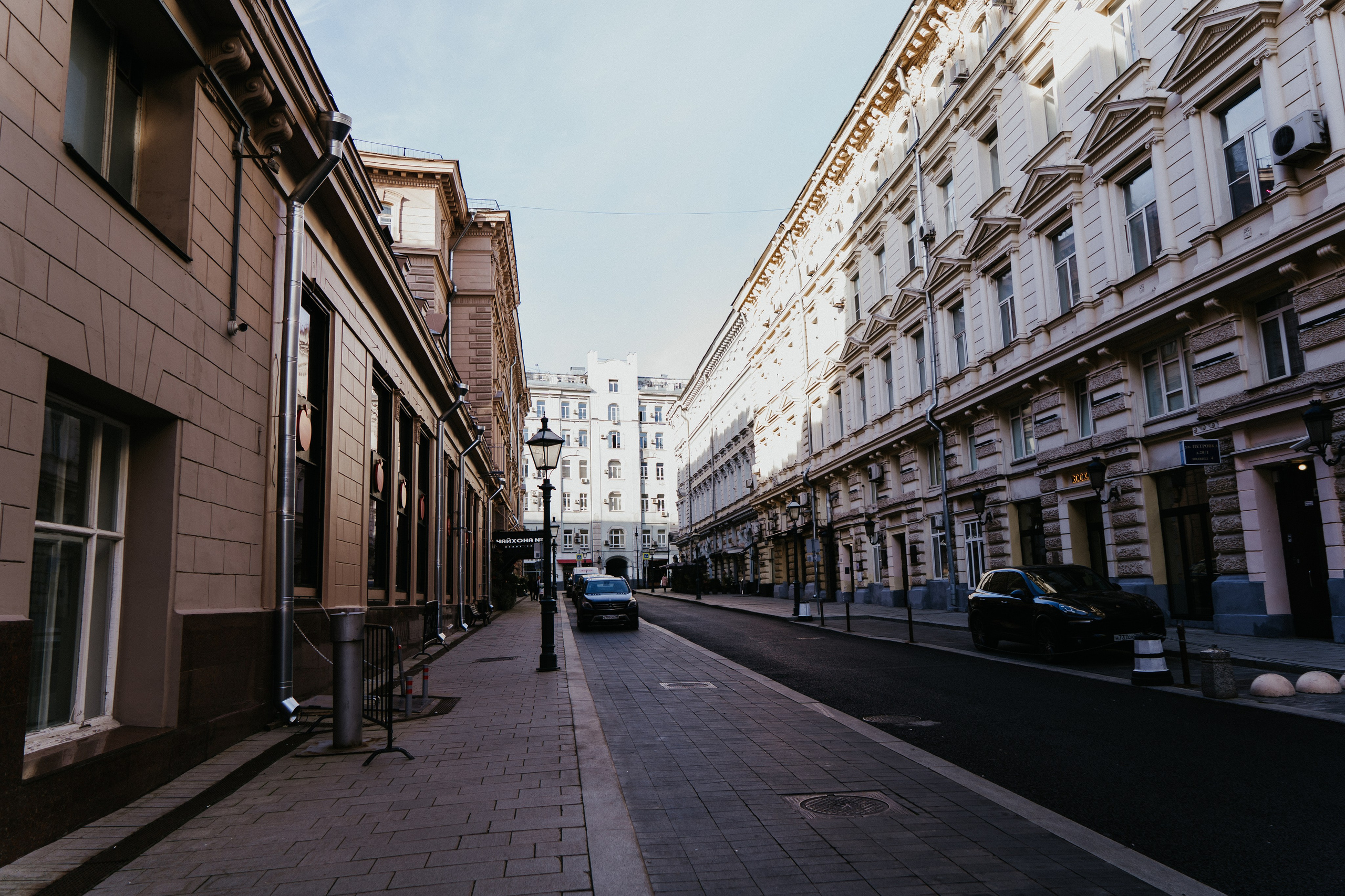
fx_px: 950
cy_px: 448
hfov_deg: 70.6
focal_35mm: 25
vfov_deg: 50.5
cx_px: 672
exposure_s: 1/100
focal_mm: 25
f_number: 4
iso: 100
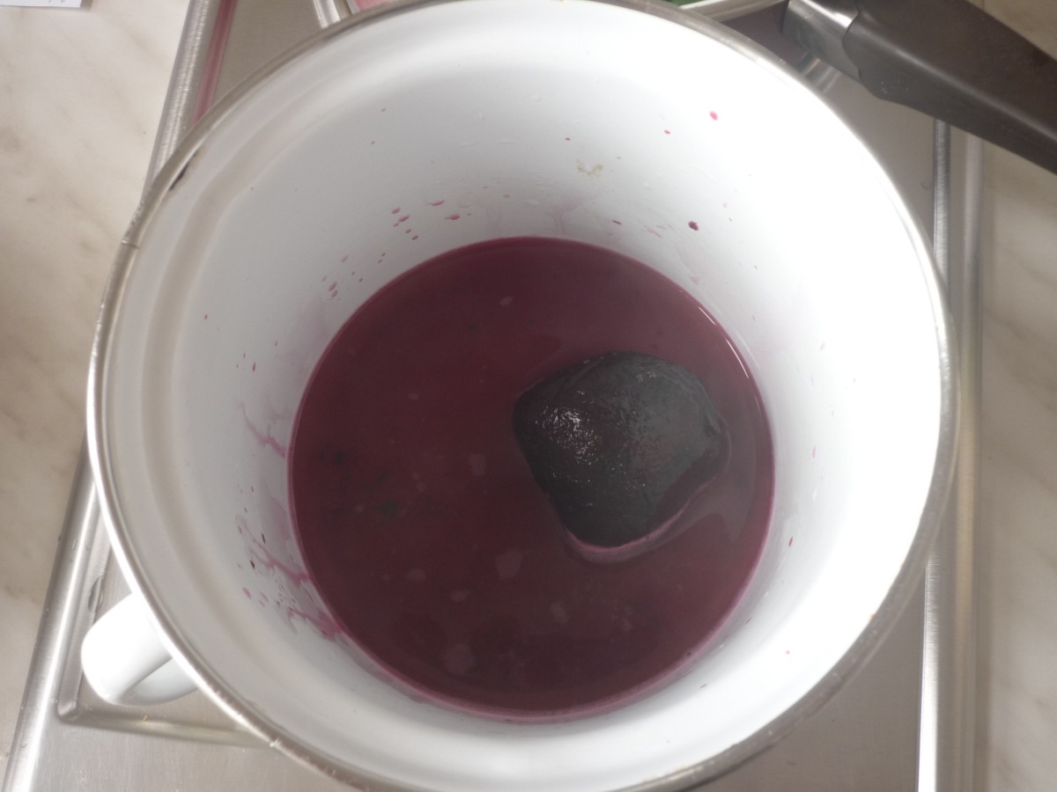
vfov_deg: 42.9
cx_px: 528
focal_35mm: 33
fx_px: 1008
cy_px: 396
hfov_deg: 55.4
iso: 100
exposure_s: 1/20
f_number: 2.8
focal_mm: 5.5
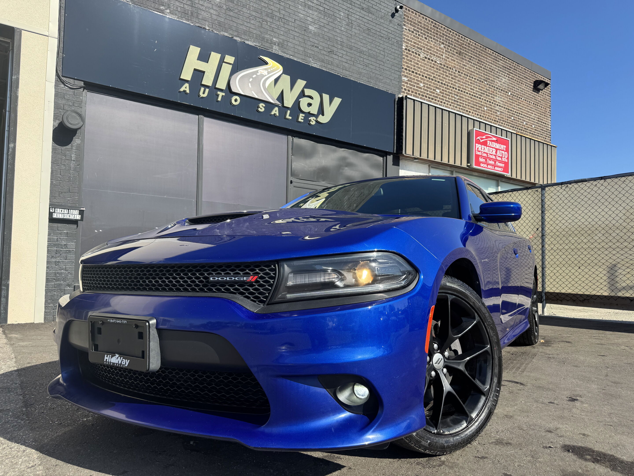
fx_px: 440
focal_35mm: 24
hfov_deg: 71.6
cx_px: 317
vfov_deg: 56.8
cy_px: 238
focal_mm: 6.76
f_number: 1.78
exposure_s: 1/2604
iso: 80
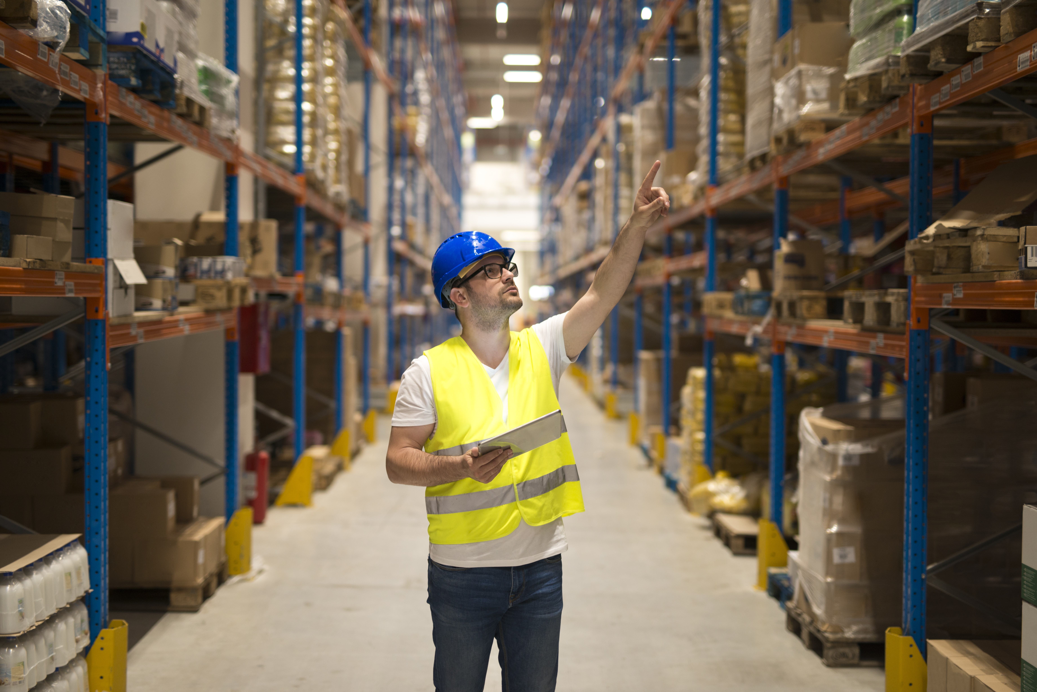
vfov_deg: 27.0
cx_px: 518
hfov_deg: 39.6
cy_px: 346
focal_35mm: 50
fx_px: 1441
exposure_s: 1/100
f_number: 1.6
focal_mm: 50
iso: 500
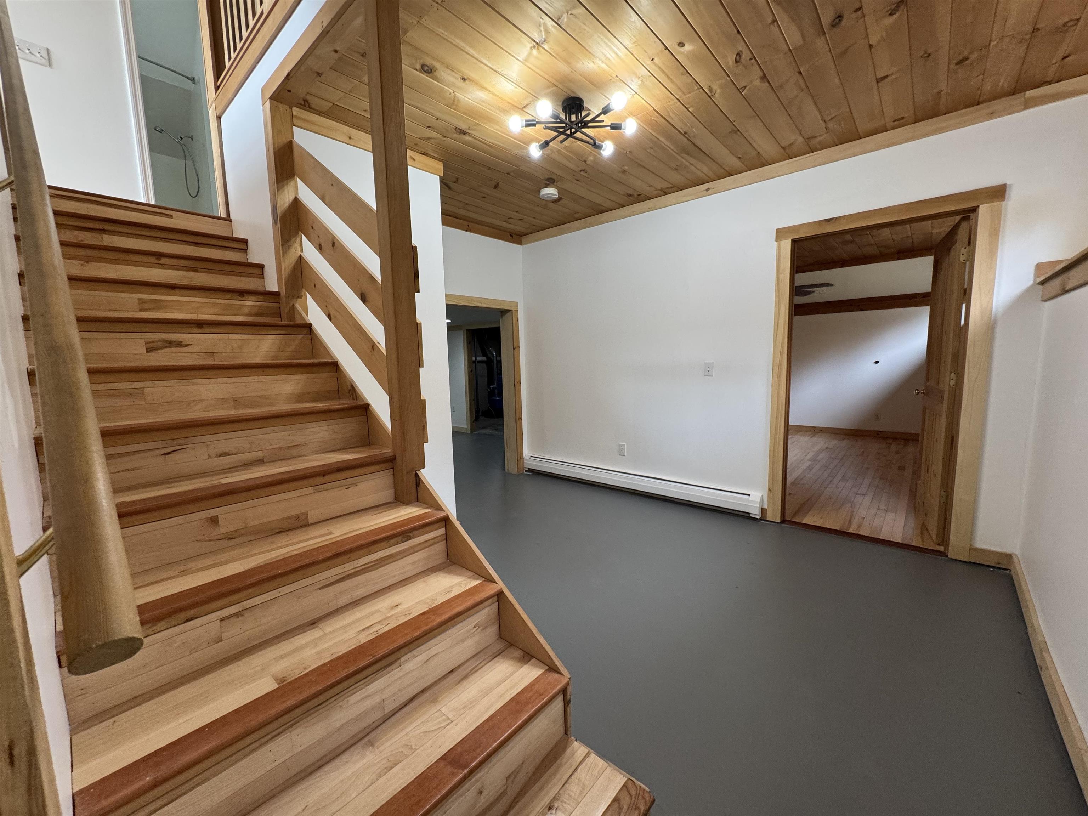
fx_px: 440
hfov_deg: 102.1
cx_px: 544
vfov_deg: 85.7
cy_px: 408
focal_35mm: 14
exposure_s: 1/120
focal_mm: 2.22
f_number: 2.2
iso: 200
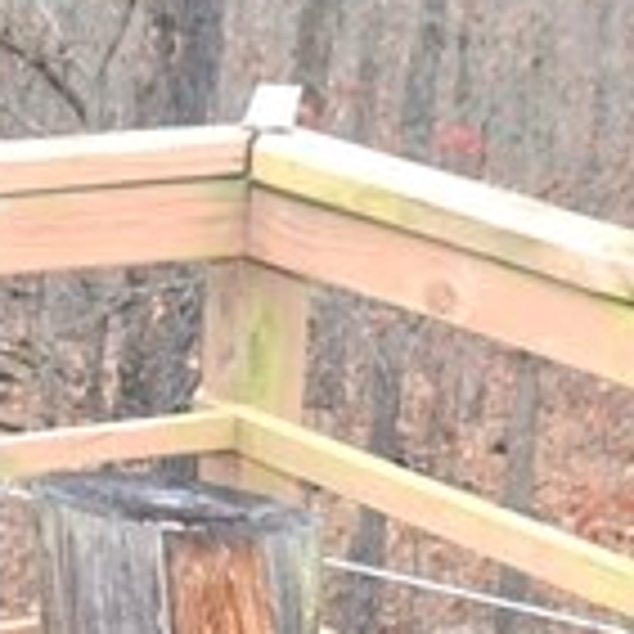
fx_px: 4082
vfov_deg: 8.7
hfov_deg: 8.9
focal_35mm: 197
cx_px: 160
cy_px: 839
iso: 640
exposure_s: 1/60
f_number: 4
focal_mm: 20
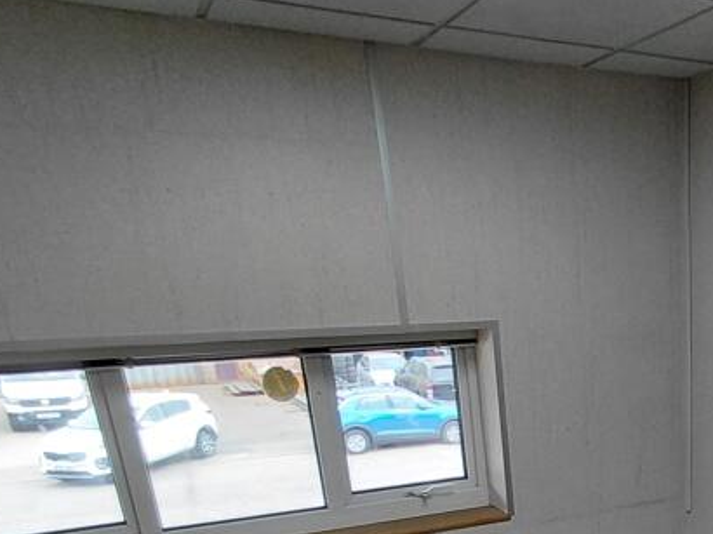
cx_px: 670
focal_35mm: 40
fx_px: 823
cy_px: 591
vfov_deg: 31.7
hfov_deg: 42.1
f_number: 2.2
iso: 64
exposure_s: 1/100
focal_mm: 1.64
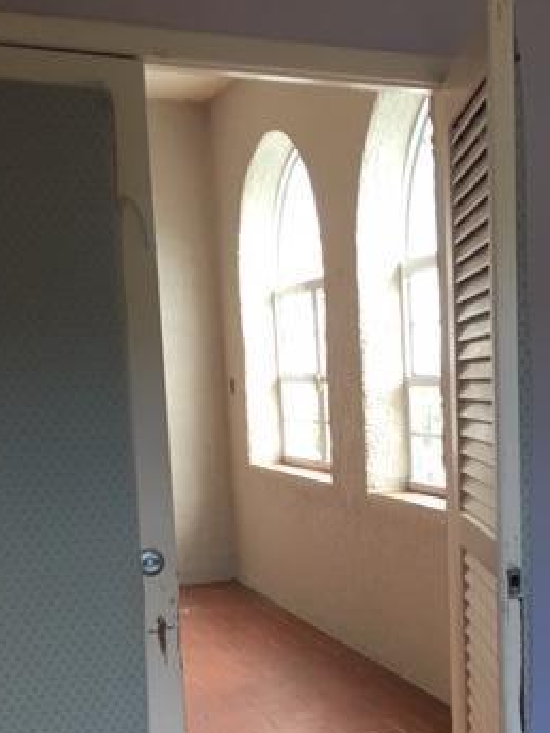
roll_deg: +3.3
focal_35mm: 54
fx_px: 1144
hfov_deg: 26.2
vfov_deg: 34.8
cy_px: 541
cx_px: 484
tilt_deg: -5.3
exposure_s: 1/40
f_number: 2.2
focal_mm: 4.15
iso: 32
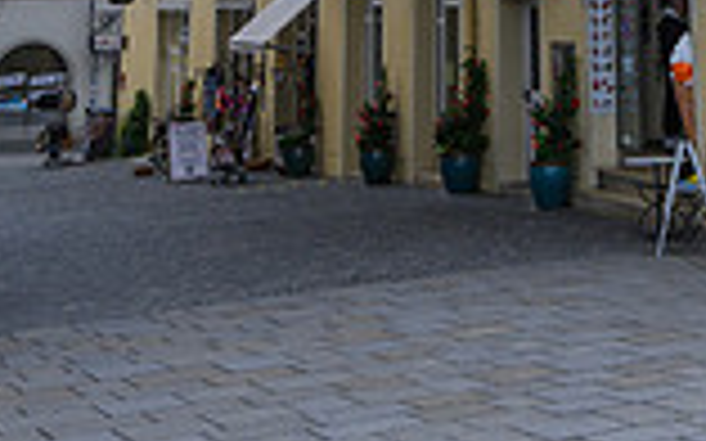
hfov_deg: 25.9
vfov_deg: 14.1
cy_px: -418
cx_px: 504
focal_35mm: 79
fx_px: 1519
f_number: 8
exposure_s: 1/160
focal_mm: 14
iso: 180
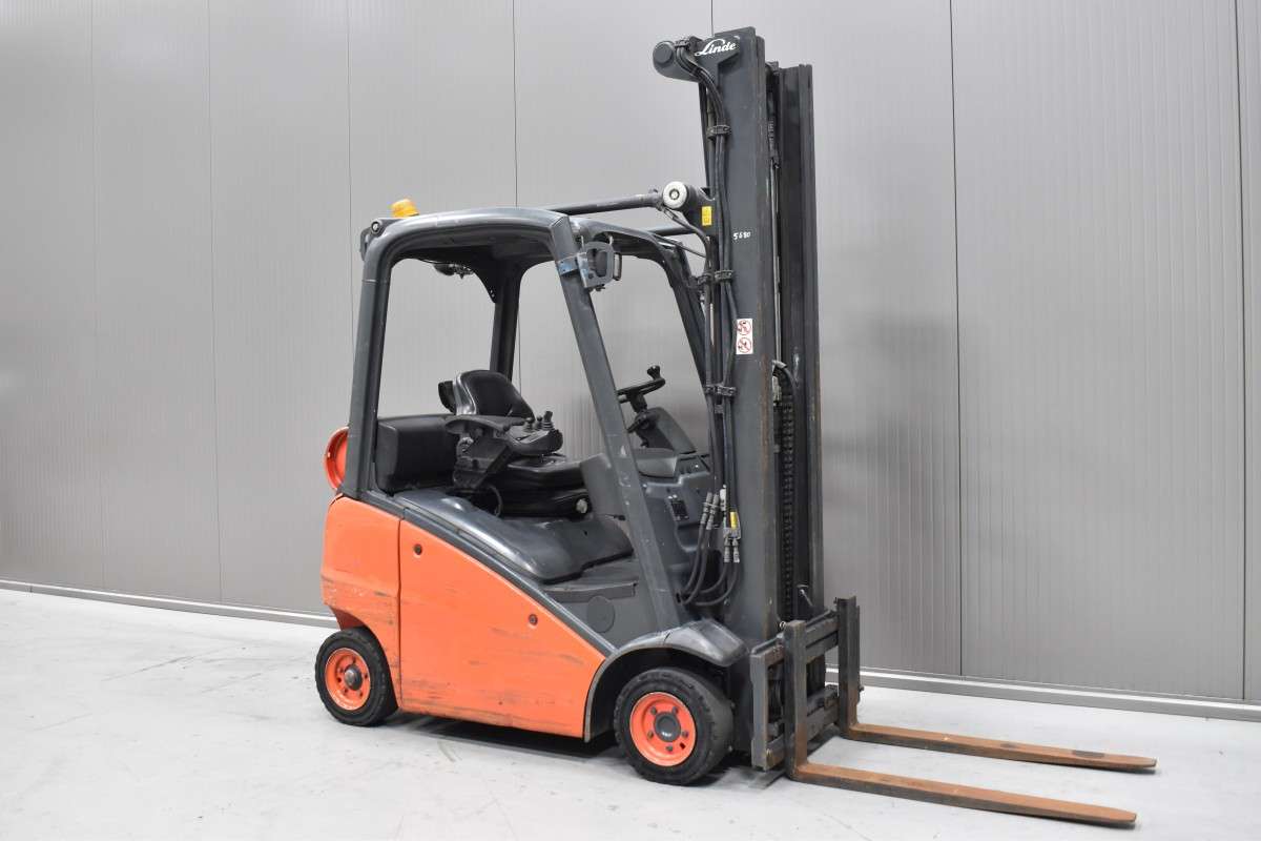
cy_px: 420
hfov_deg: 57.2
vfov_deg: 40.0
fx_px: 1156
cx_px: 630
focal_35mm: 33
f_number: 5
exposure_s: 1/25
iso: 1600
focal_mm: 22
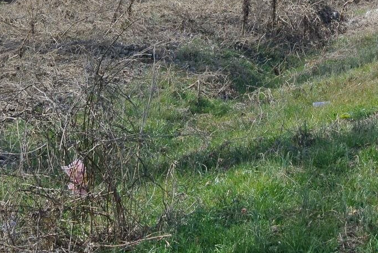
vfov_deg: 13.7
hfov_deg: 20.4
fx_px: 1051
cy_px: 53
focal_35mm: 100
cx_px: 199
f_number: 5.6
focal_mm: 13
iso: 100
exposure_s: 1/200
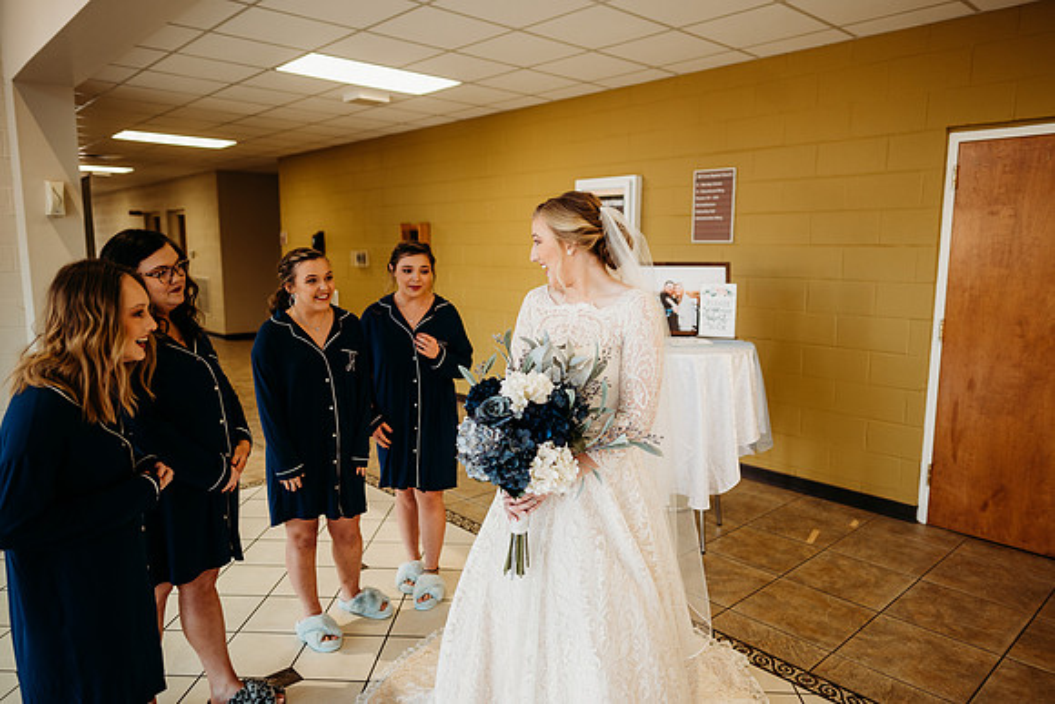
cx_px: 528
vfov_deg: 53.2
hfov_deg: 73.7
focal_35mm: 24
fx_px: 703
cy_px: 352
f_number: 1.8
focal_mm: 24
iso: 400
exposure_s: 1/160
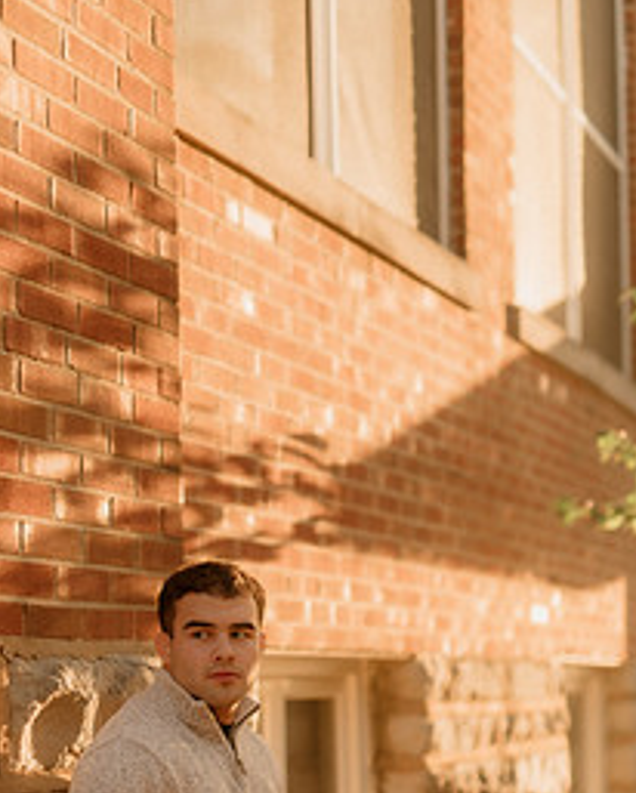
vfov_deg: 22.9
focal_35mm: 82
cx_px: 187
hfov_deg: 18.7
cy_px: 654
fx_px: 1927
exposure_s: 1/2000
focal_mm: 50
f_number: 1.4
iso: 250
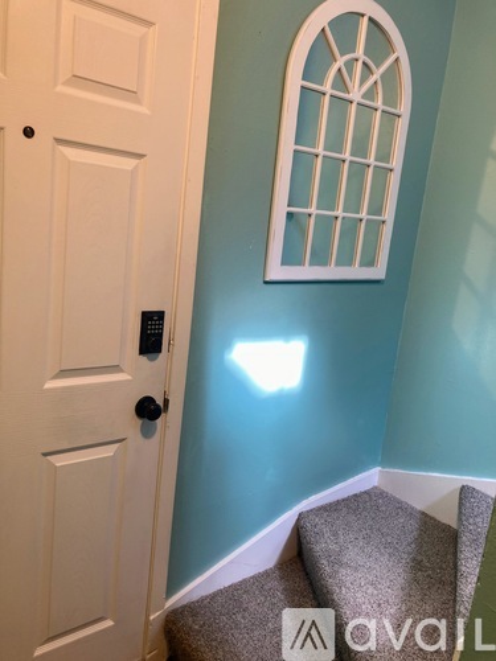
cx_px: 248
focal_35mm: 28
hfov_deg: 49.7
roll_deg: -6.1
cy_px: 330
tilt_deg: -10.7
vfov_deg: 63.4
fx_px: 535
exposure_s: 1/60
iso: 80
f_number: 1.8
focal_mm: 3.99
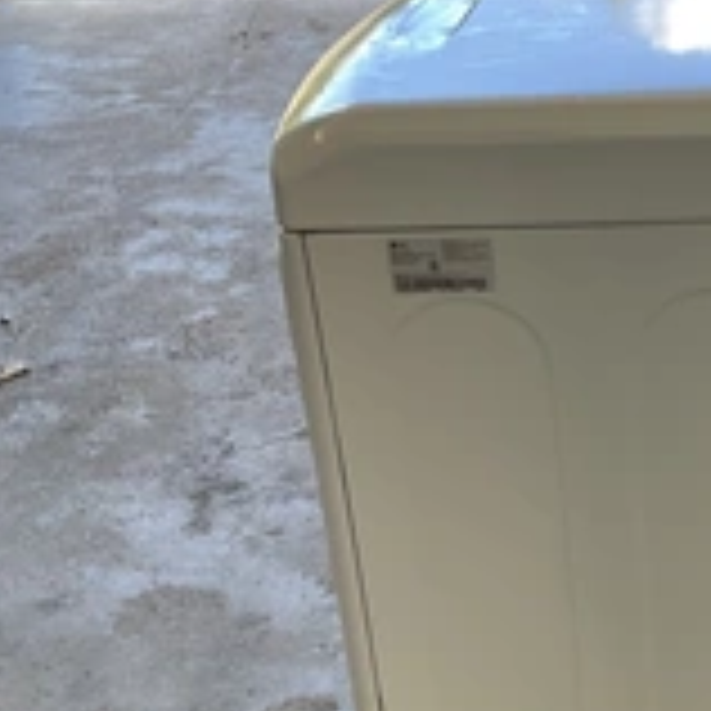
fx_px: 1510
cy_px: 410
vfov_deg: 26.5
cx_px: 770
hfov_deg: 24.8
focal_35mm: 65
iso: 50
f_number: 1.8
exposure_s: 1/120
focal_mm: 3
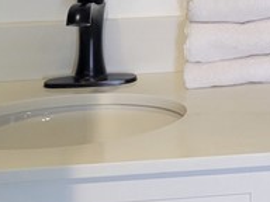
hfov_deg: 12.6
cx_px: 526
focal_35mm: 139
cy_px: -181
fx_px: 1084
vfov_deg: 10.0
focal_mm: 5.4
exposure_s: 1/60
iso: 200
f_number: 1.8
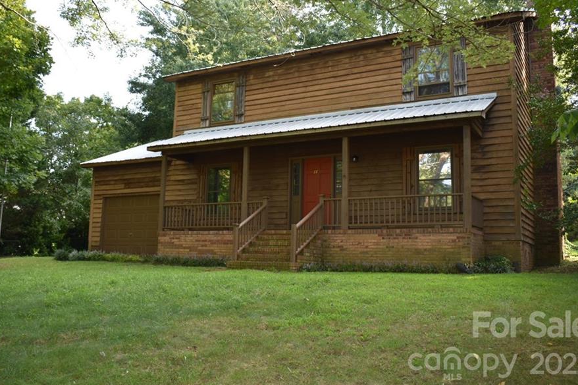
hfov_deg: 54.4
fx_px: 562
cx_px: 268
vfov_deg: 37.8
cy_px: 182
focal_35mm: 35
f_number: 5
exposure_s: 1/200
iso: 200
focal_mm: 20
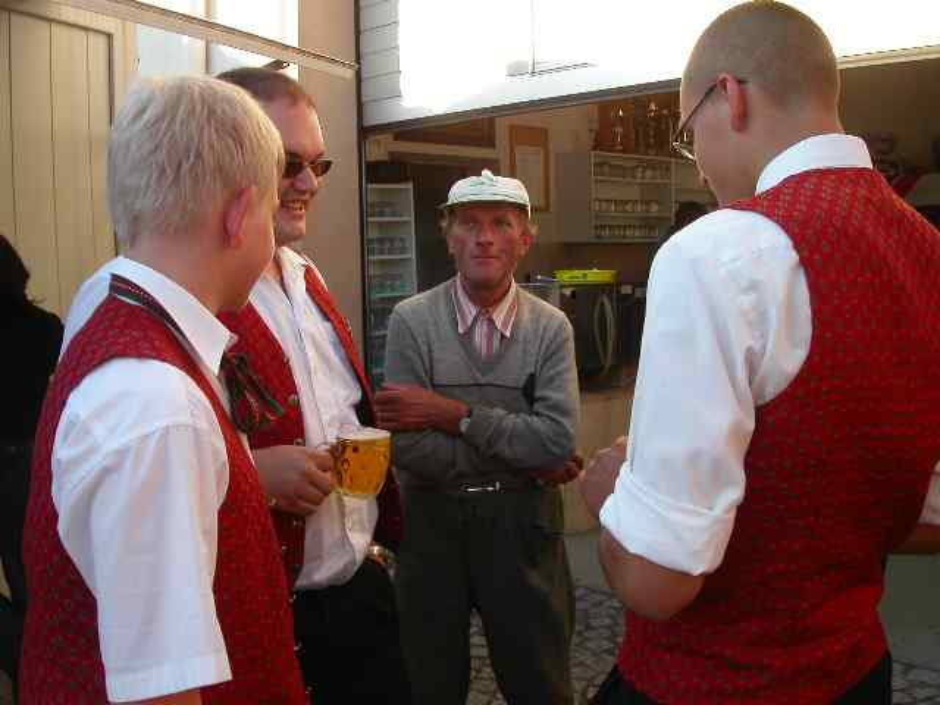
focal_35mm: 38
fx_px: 1032
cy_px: 352
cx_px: 470
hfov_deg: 49.0
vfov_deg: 37.7
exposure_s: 1/90
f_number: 5.6
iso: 100
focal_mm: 7.8
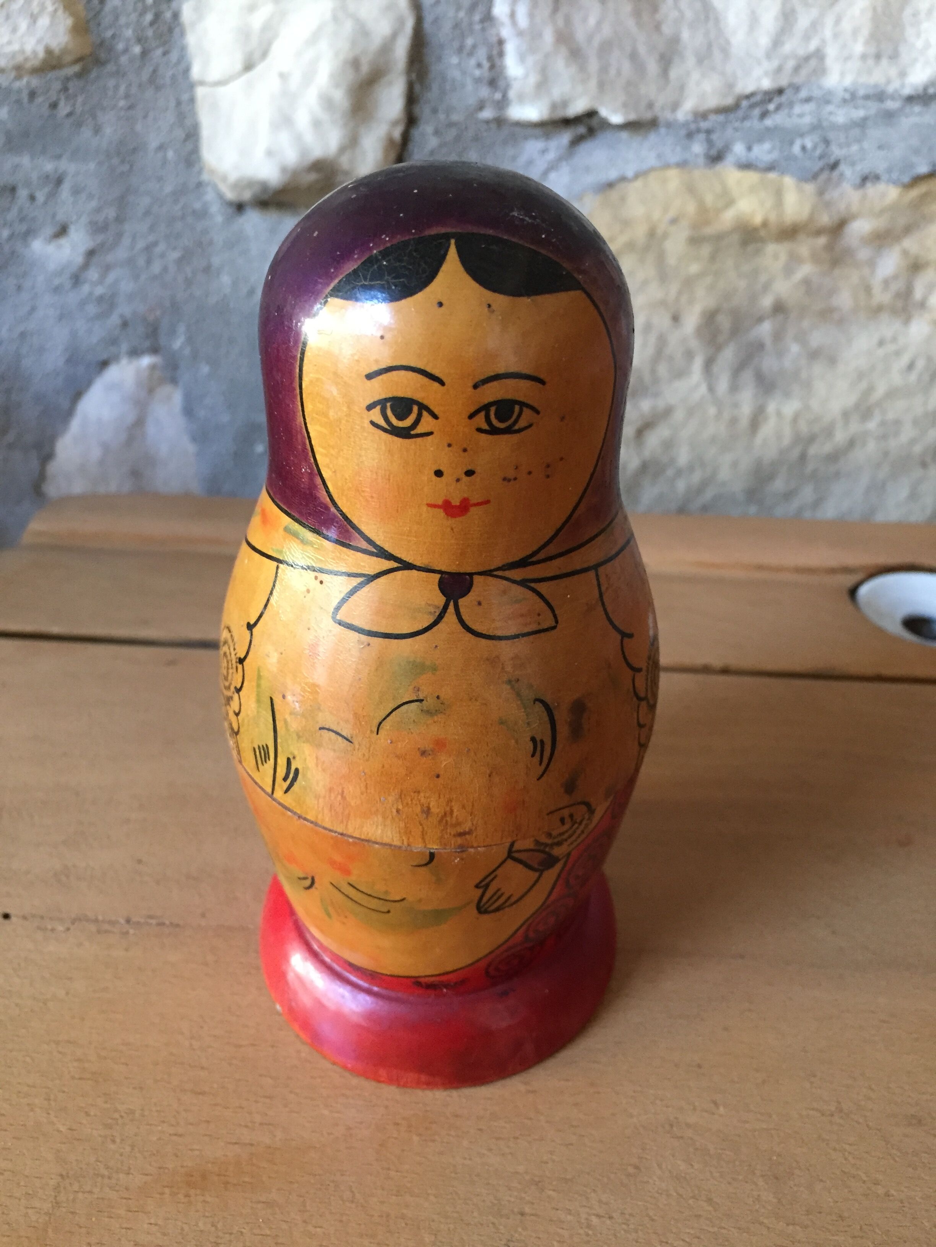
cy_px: 624
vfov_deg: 61.7
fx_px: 1046
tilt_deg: -34.1
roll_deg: -0.2
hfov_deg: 48.2
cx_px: 468
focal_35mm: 29
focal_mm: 4.15
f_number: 2.2
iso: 250
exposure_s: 1/20
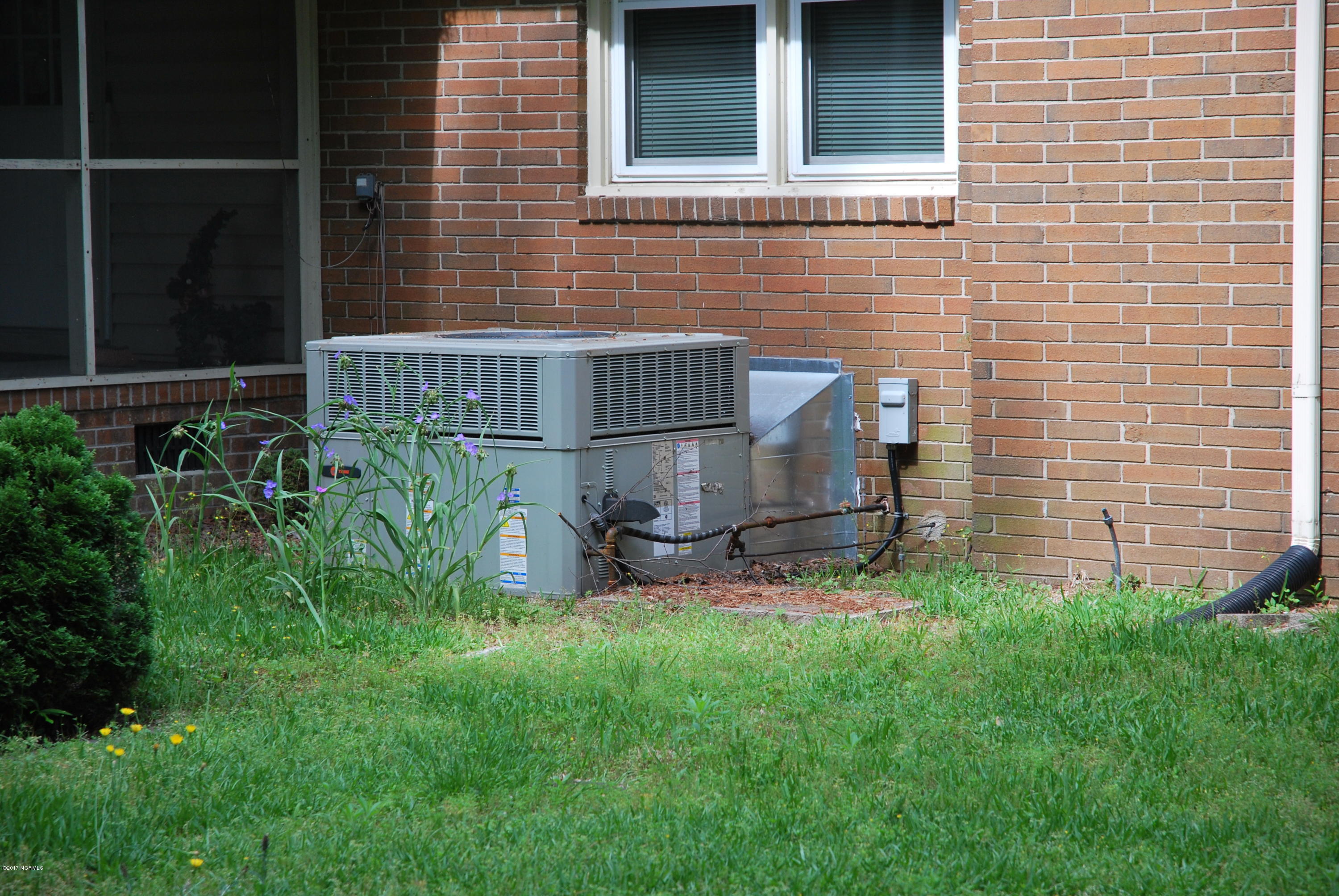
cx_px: 670
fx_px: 3910
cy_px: 448
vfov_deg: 13.1
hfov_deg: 19.4
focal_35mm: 105
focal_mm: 70
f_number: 4.5
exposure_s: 1/250
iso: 200
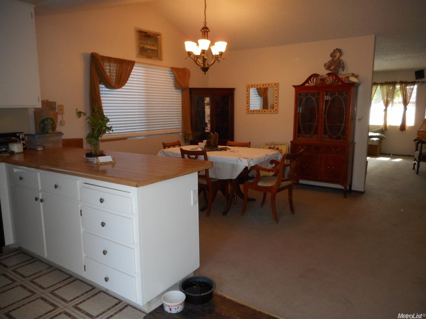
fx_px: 308
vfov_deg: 54.9
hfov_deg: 69.4
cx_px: 213
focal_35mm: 25
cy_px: 160
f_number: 3.7
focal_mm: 4.5
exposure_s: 1/25
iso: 220
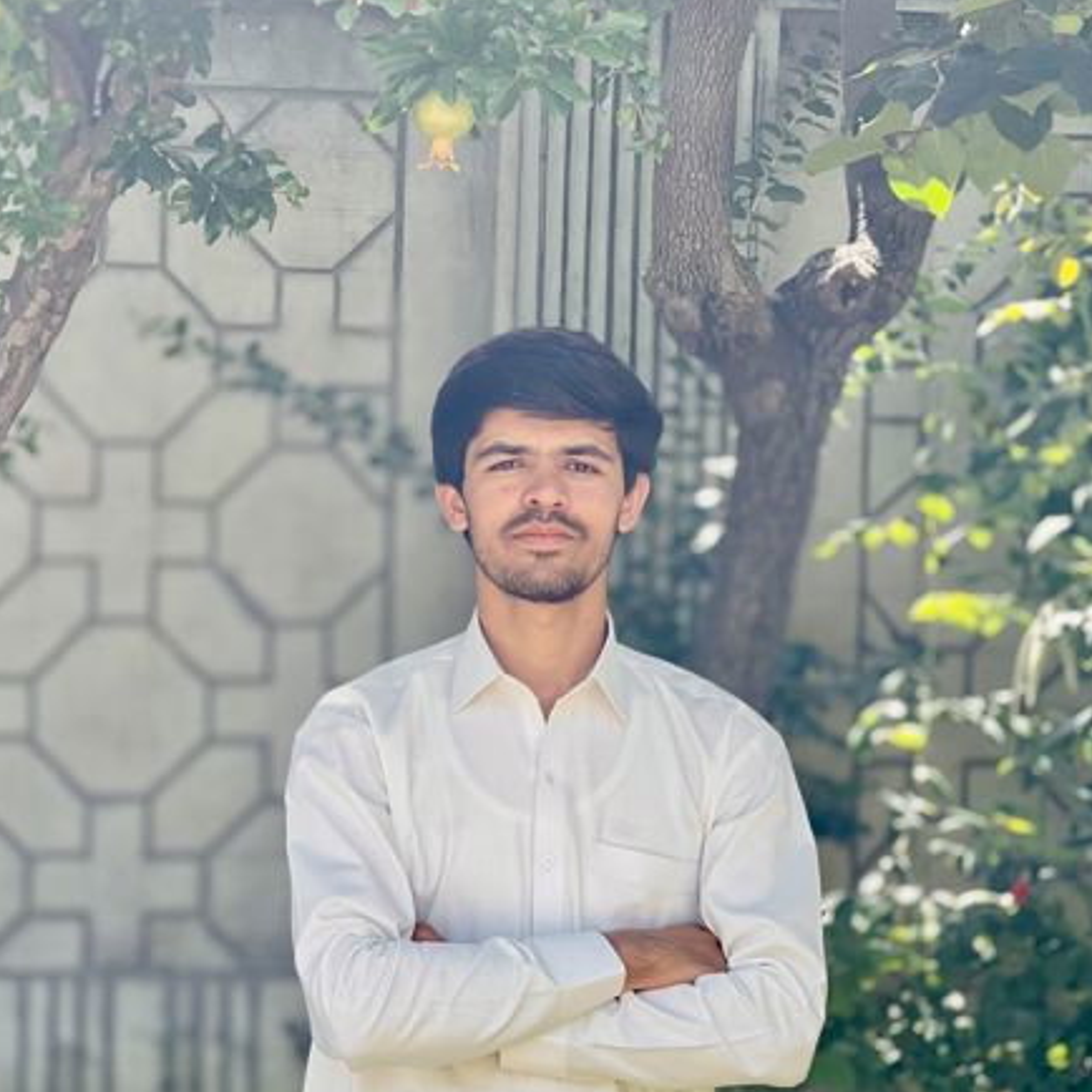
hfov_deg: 18.9
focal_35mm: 92
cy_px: 507
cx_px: 543
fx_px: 3284
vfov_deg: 18.9
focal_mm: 9
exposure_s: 1/122
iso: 20
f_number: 2.8
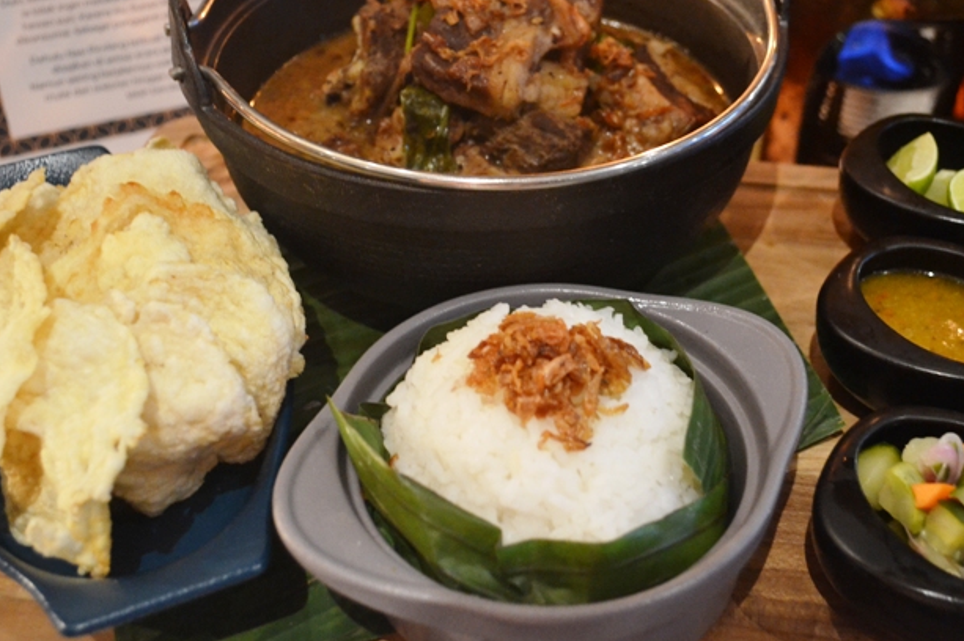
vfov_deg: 28.6
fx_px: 1258
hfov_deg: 41.8
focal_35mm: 47
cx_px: 550
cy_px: 258
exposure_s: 1/20
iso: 1600
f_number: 4.5
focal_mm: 24
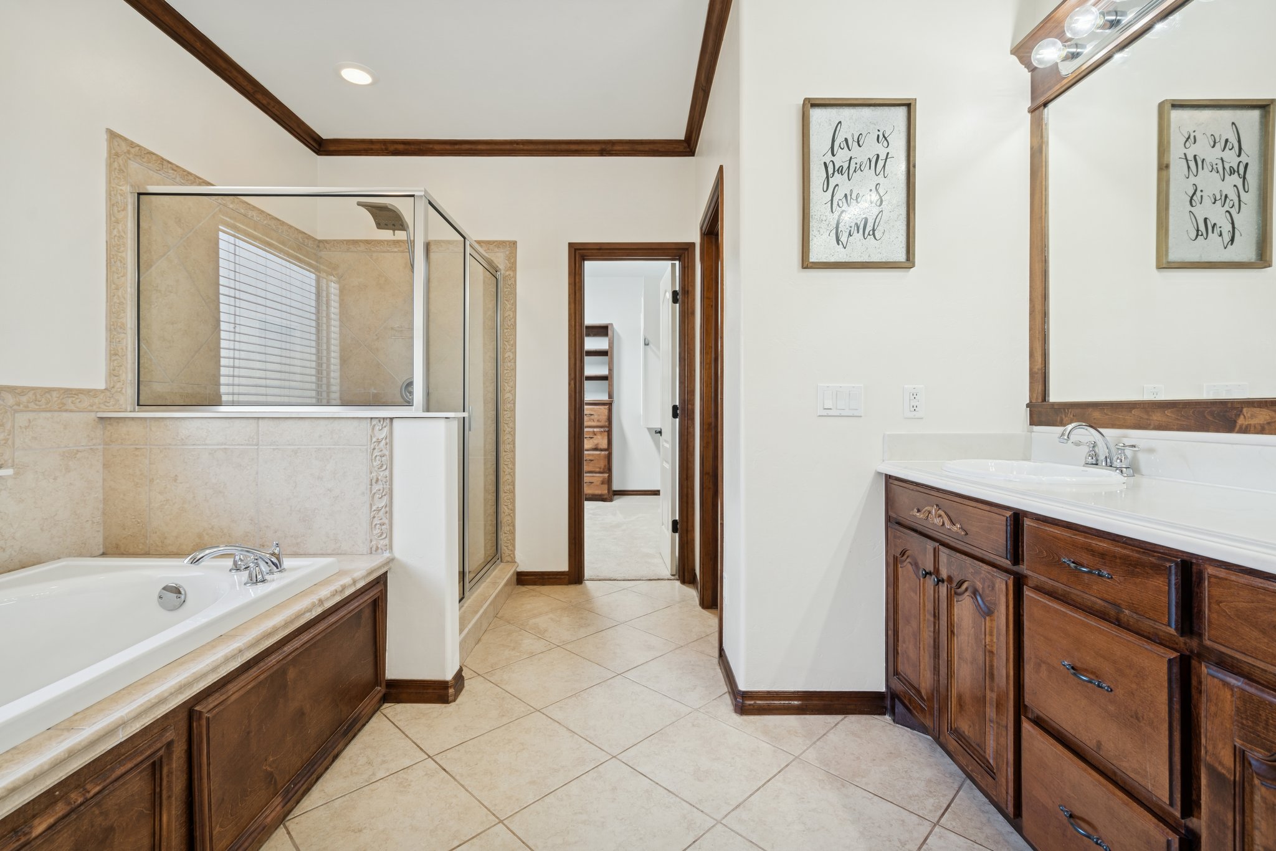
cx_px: 638
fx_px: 567
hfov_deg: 96.7
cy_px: 426
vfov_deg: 73.8
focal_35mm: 16
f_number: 7.1
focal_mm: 16
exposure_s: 1/15
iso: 200
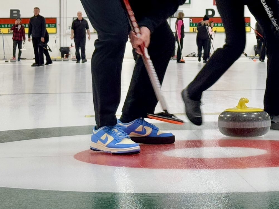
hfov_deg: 16.0
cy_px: 0
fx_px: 983
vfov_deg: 12.0
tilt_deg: +2.7
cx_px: 236
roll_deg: +0.5
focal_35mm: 122
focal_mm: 6.76
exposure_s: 1/120
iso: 160
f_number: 1.78
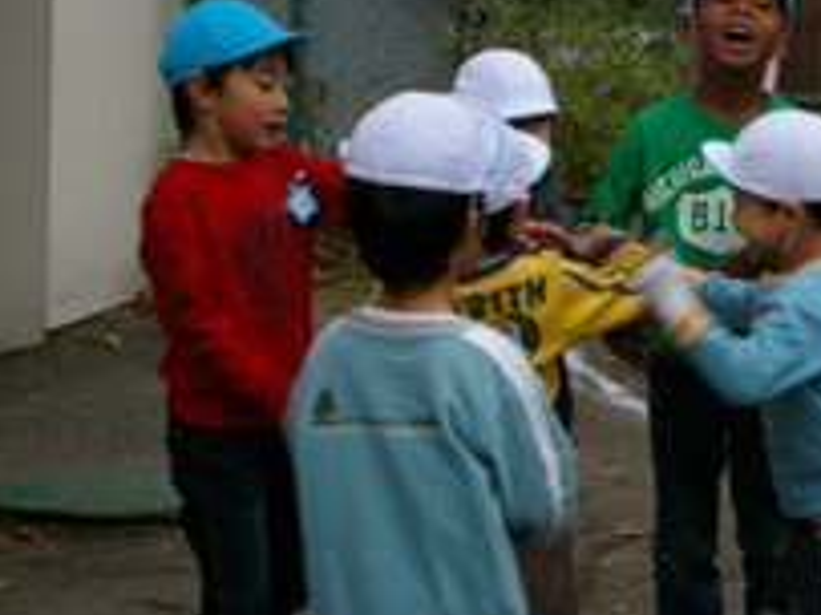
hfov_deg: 15.3
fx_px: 3033
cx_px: 708
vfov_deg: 11.6
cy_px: 184
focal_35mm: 128
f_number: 4.5
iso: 200
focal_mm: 45
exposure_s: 1/60
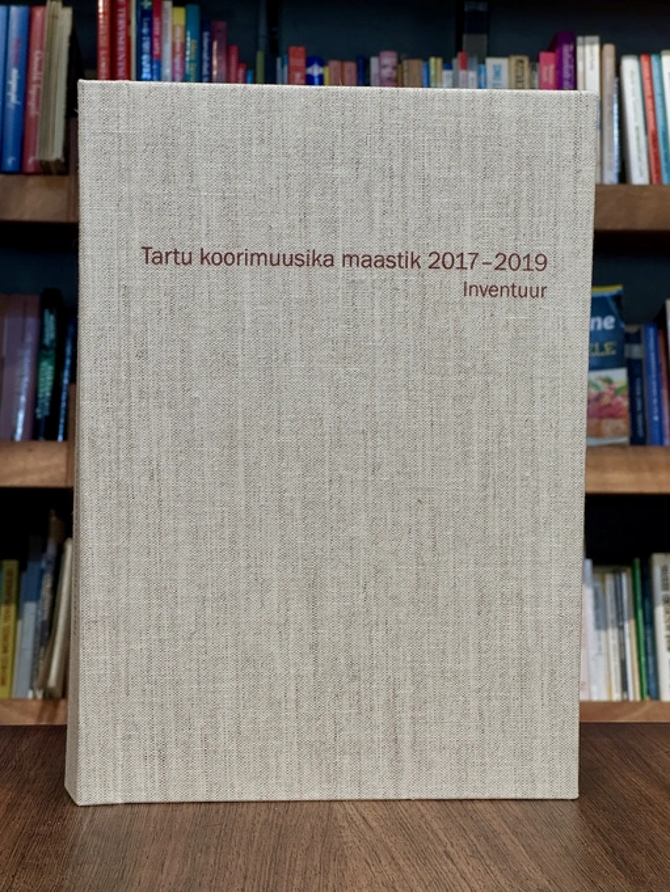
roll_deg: -1.5
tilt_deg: -3.5
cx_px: 335
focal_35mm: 77
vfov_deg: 25.3
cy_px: 446
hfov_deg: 19.1
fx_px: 1987
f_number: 2.8
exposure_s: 1/99
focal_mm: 9
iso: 160
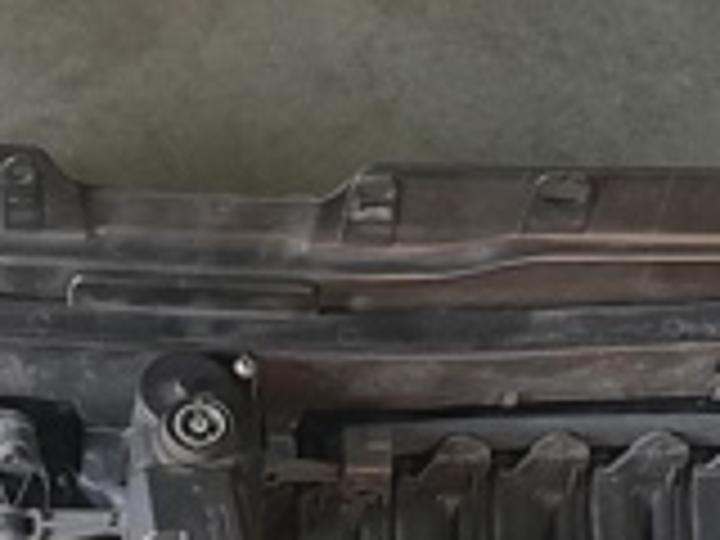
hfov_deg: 18.8
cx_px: 194
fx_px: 2163
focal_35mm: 104
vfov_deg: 13.9
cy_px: 605
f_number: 1.8
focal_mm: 3.98
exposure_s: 1/30
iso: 500
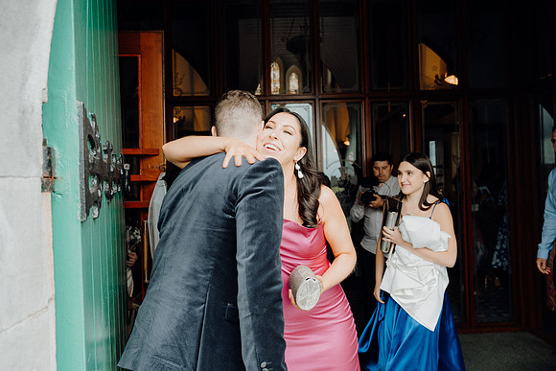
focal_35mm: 28
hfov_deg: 65.5
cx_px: 278
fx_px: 433
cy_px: 186
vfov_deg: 46.4
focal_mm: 28
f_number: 3.5
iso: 320
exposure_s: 1/200
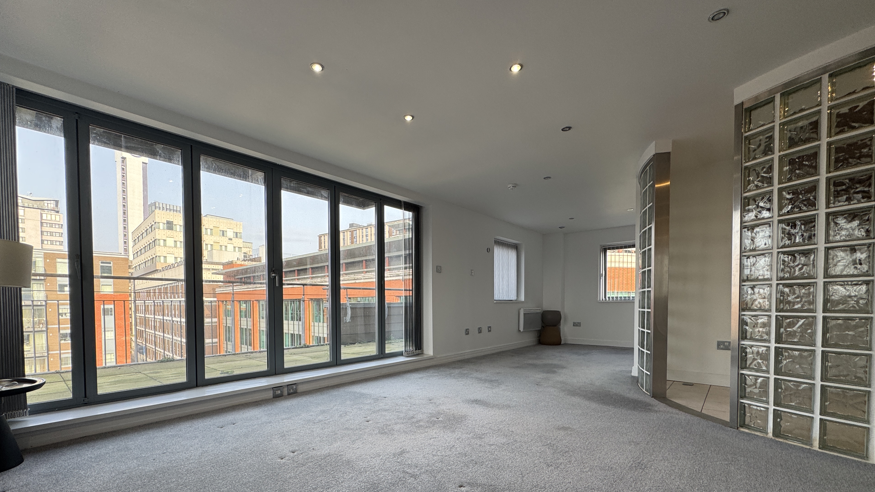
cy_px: 315
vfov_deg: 65.8
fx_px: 371
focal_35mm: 16
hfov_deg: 99.3
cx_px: 420
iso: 40
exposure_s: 1/100
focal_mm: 2.22
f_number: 2.2
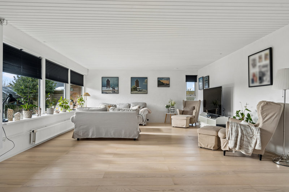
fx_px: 152
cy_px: 96
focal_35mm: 19
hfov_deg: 86.9
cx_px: 144
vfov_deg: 64.5
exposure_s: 1/100
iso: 400
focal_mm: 19
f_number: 5.6
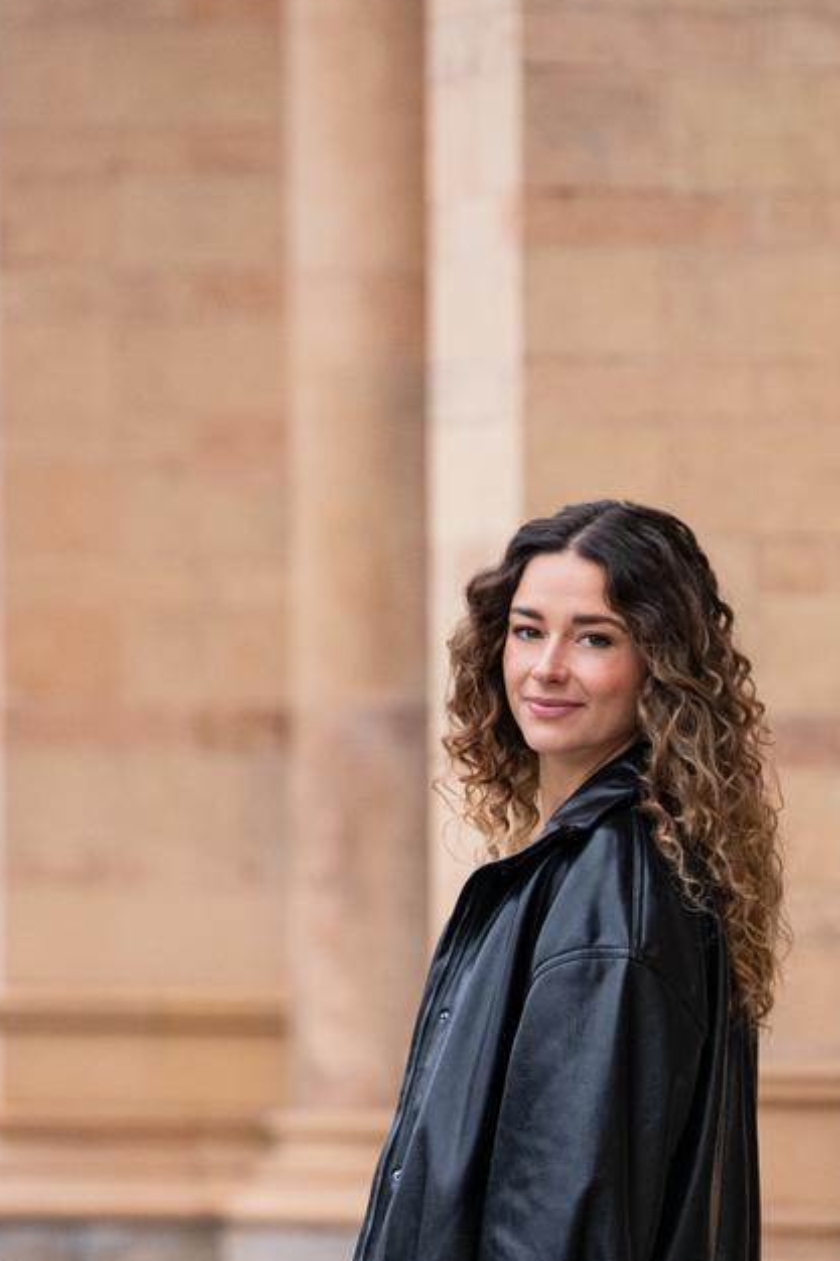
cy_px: 1380
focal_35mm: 447
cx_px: 668
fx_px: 15652
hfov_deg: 3.1
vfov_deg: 4.6
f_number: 4
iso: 1600
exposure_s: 1/500
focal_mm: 200
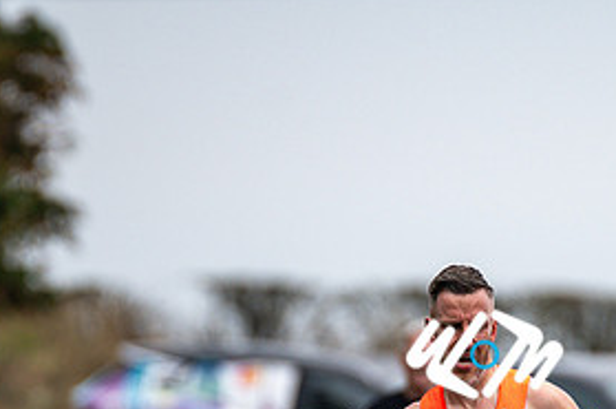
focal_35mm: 937
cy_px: 402
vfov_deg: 1.5
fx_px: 16005
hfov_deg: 2.2
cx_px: 484
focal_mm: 300
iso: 280
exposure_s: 1/1600
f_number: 2.8
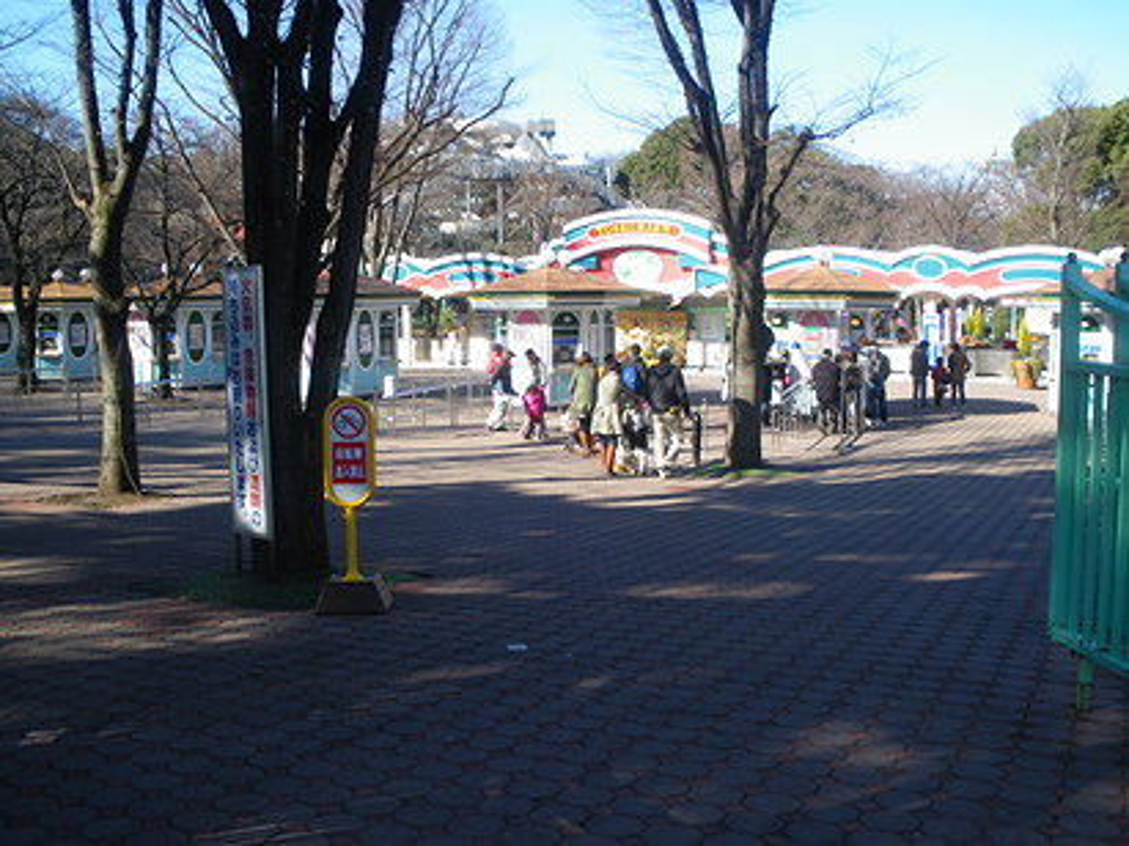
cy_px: 423
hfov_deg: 51.4
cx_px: 564
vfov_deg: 39.6
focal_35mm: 36
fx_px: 1174
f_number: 5.4
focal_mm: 6.3
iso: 64
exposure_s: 1/100
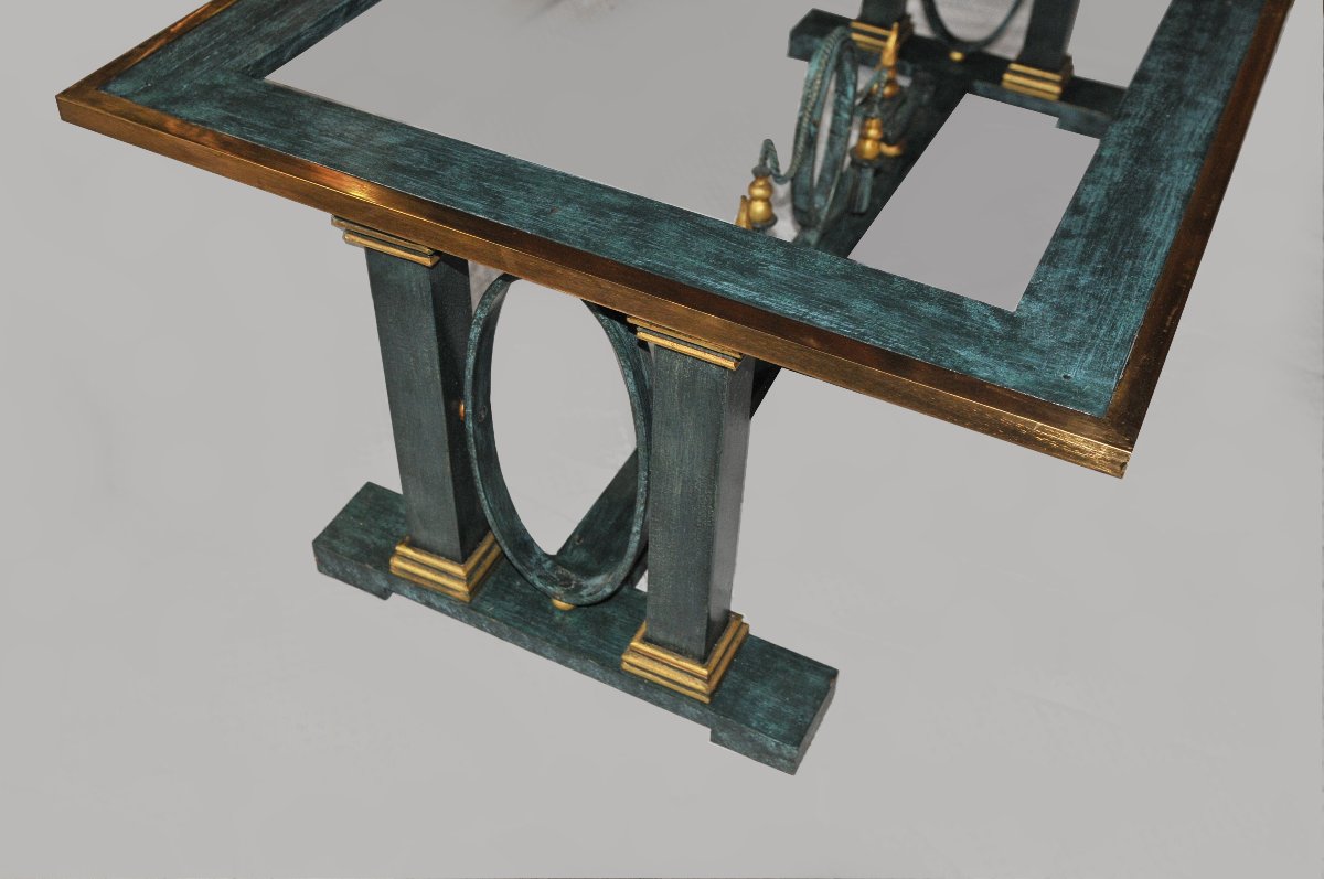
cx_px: 662
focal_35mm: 36
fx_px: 1322
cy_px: 440
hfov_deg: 53.2
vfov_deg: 36.8
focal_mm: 24
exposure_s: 1/60
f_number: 5
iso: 800
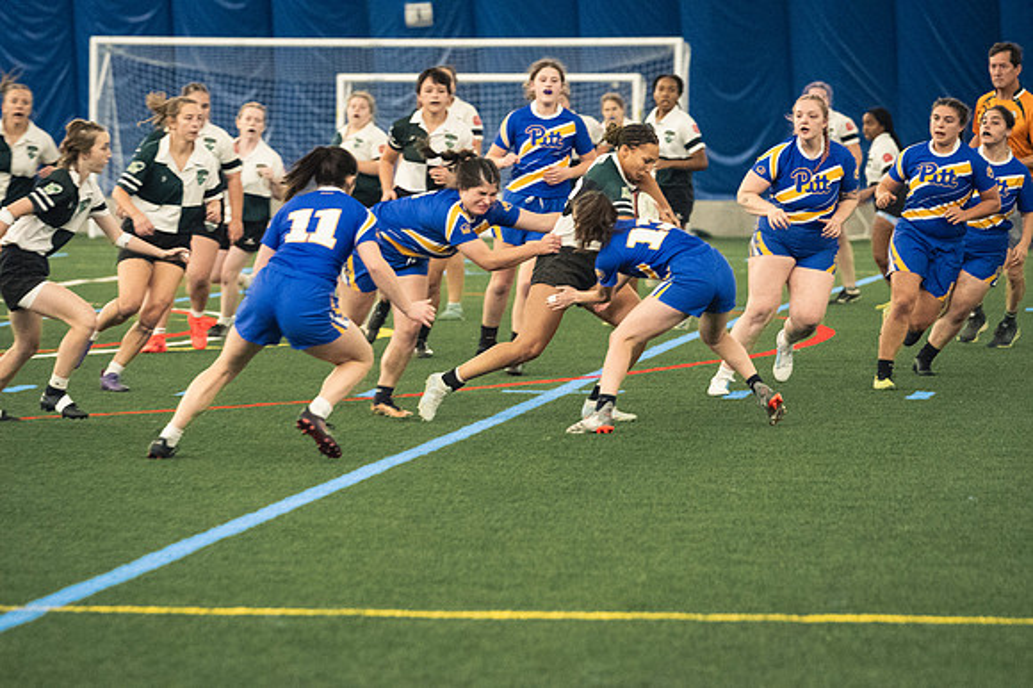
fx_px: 5592
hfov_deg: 10.6
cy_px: 344
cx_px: 516
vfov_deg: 7.0
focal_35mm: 195
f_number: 2.8
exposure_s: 1/500
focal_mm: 130
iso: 9000
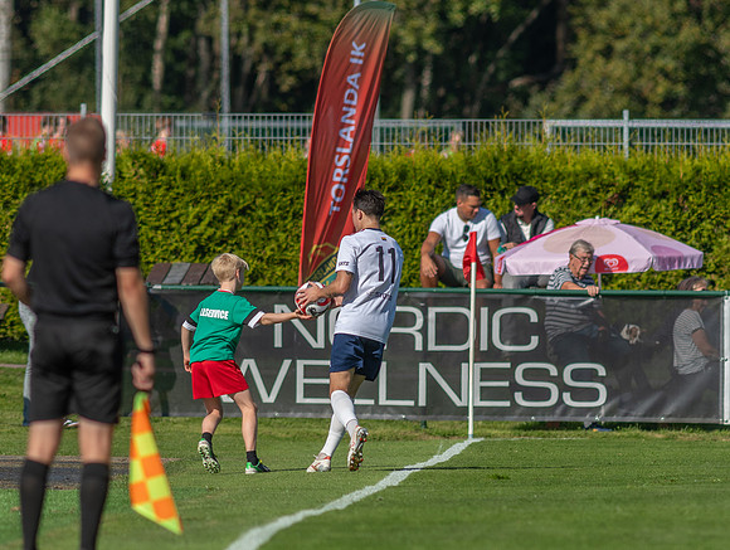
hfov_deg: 2.8
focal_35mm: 706
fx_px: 14922
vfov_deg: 2.1
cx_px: 310
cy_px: 395
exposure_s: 1/2000
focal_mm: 300
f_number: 3.5
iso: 110
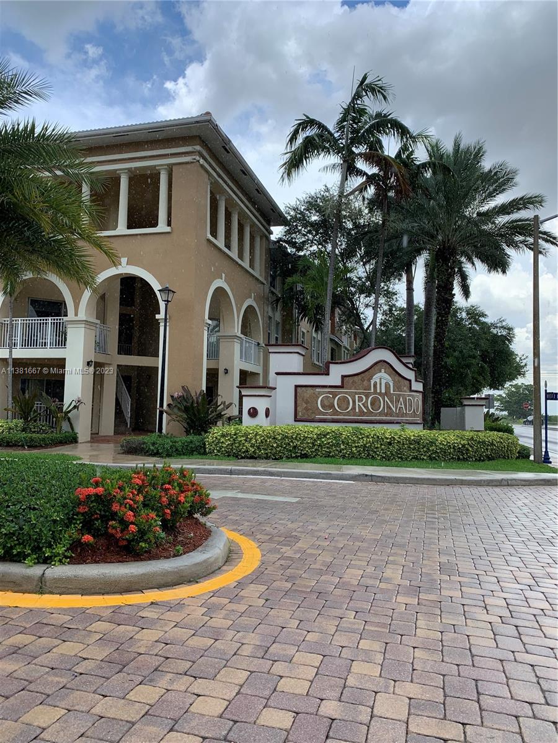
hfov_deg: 53.1
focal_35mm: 26
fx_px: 559
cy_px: 372
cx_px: 279
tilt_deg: +7.0
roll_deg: -1.5
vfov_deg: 67.3
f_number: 1.8
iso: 25
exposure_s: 1/1176
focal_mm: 4.25
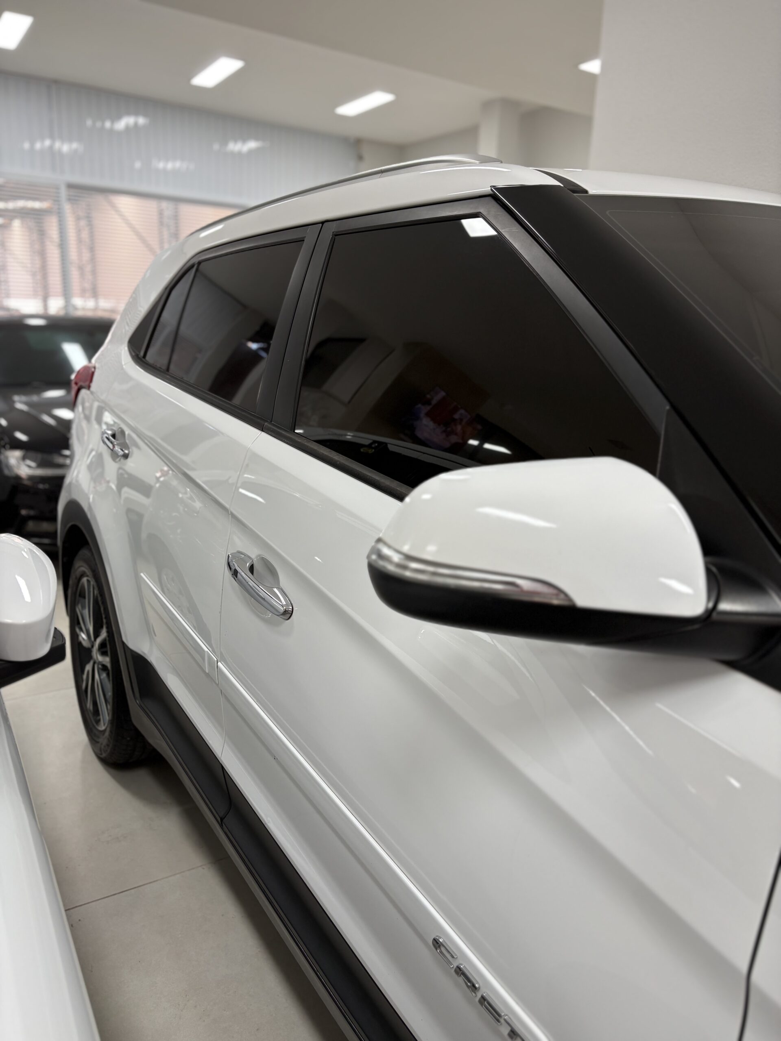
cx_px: 390
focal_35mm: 26
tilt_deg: -13.1
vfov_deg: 67.3
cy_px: 520
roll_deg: -2.3
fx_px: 782
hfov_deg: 53.1
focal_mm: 5.96
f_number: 1.6
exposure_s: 1/60
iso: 64
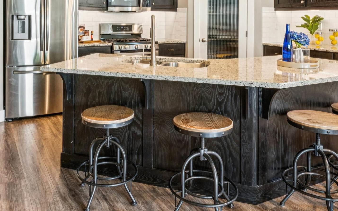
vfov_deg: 35.1
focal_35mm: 34
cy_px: 19
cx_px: 128
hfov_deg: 56.3
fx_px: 312
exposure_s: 1/3.33
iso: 400
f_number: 13
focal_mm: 15.4
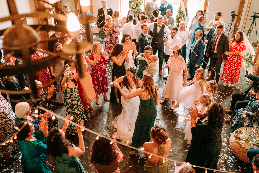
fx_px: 252
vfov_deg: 37.9
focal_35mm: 35
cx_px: 130
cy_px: 86
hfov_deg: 54.4
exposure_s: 1/250
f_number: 2
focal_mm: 35
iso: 3200
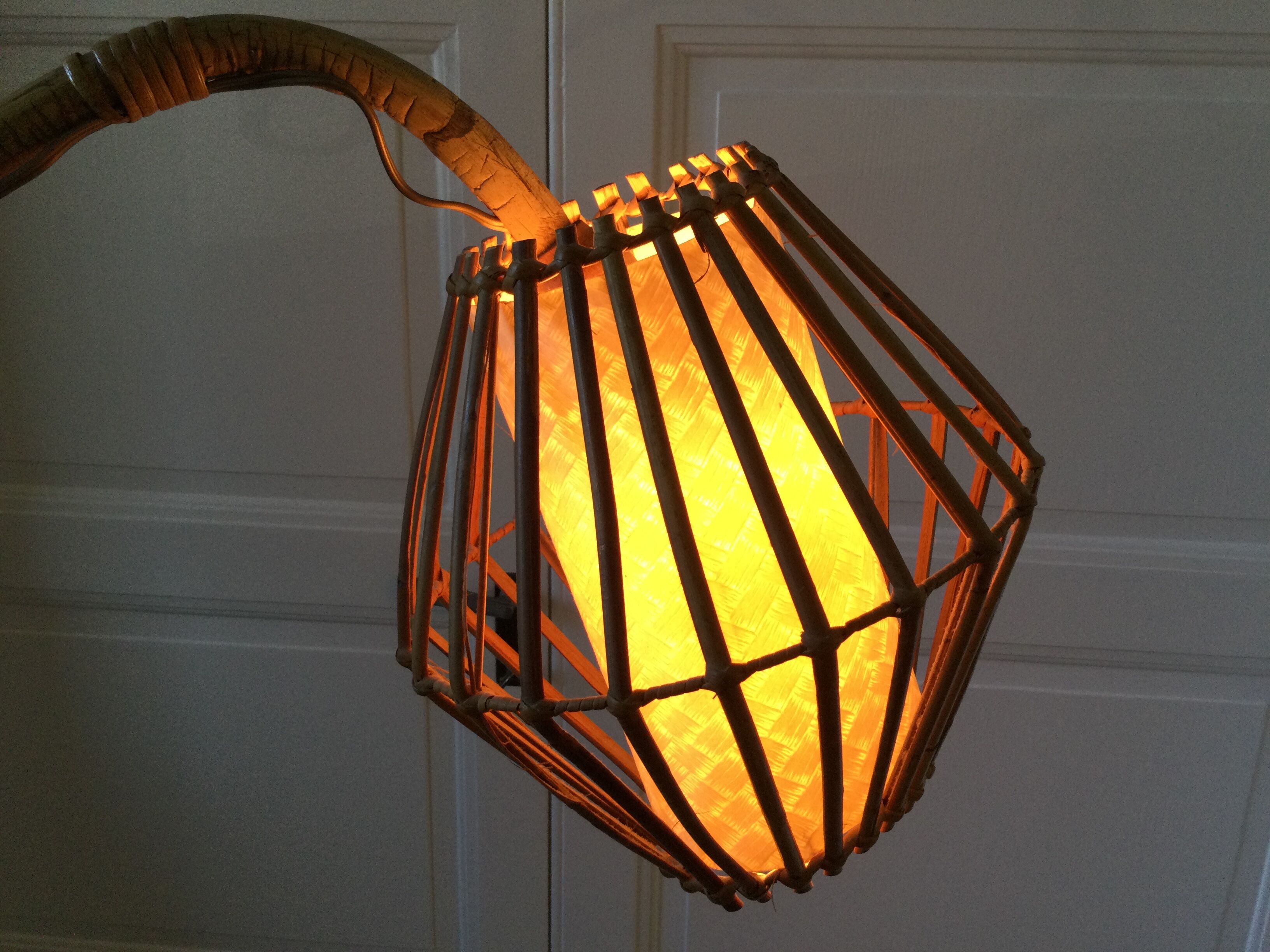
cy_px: 476
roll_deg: -2.4
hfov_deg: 58.4
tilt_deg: -16.2
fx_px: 1137
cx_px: 635
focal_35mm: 31
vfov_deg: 45.4
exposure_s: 1/33
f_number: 2.4
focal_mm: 3.3
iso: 32
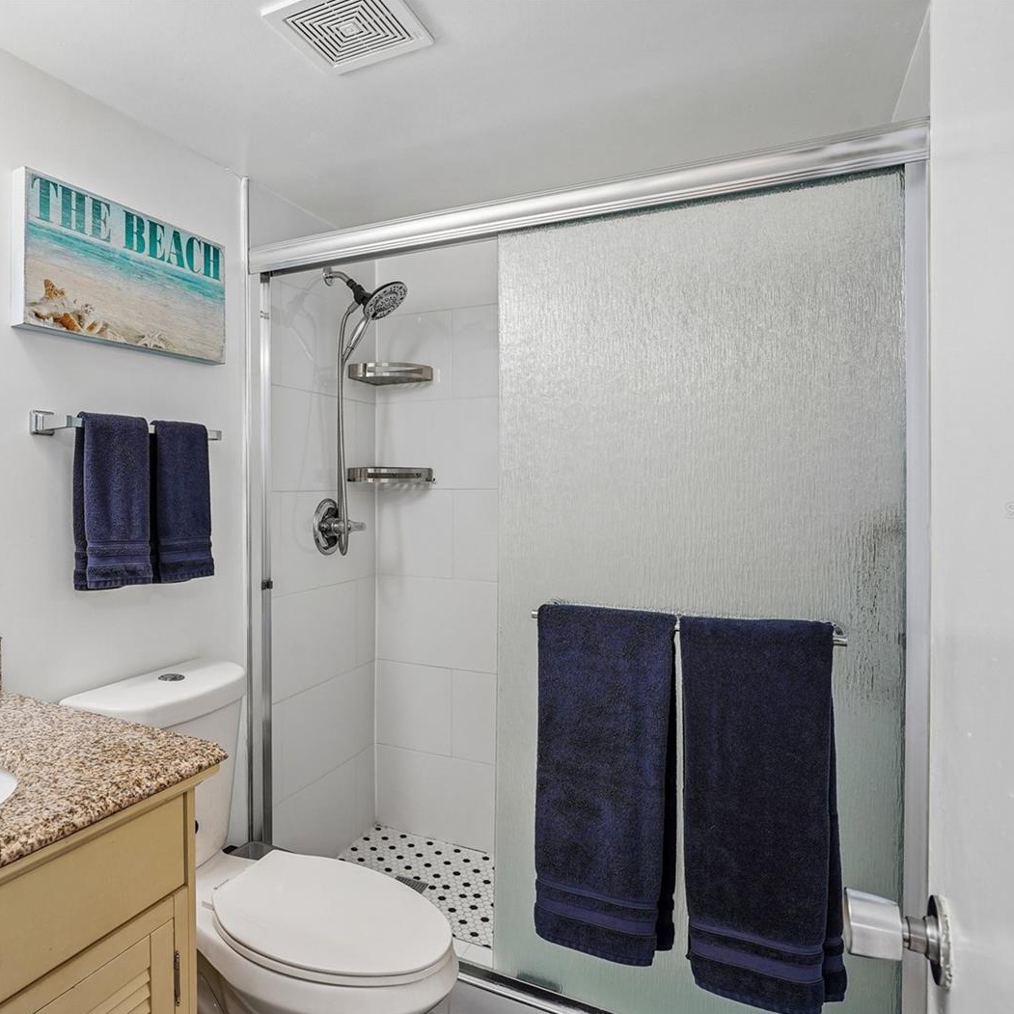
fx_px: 729
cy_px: 510
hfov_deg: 67.3
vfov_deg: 69.6
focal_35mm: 22
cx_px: 320
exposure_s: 1/8
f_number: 8
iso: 160
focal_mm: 17
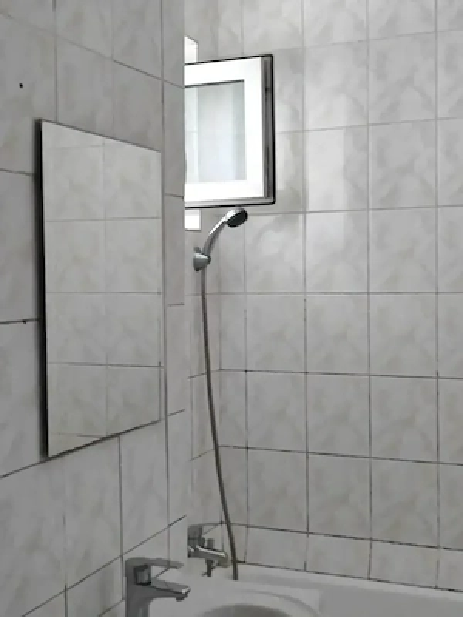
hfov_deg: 58.9
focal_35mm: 23
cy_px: 308
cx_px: 232
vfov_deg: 73.9
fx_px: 410
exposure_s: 1/50
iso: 1801
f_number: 1.88
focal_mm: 5.59
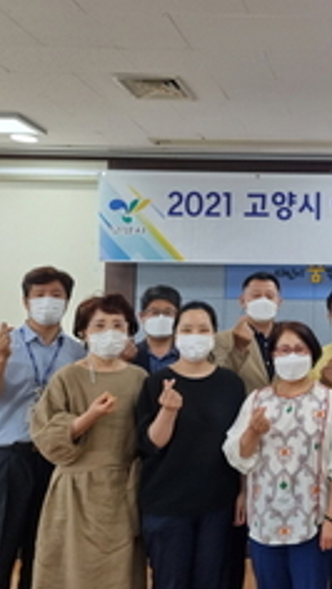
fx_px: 656
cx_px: 392
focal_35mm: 42
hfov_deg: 25.6
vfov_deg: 48.3
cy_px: 291
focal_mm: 5.4
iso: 100
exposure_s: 1/120
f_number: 1.8
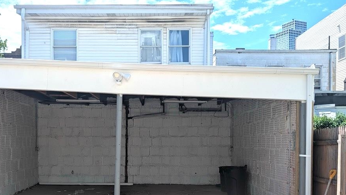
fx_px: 349
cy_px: 142
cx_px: 140
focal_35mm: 38
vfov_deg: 30.7
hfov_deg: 52.5
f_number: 1.68
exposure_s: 1/1160
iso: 20
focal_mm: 6.9
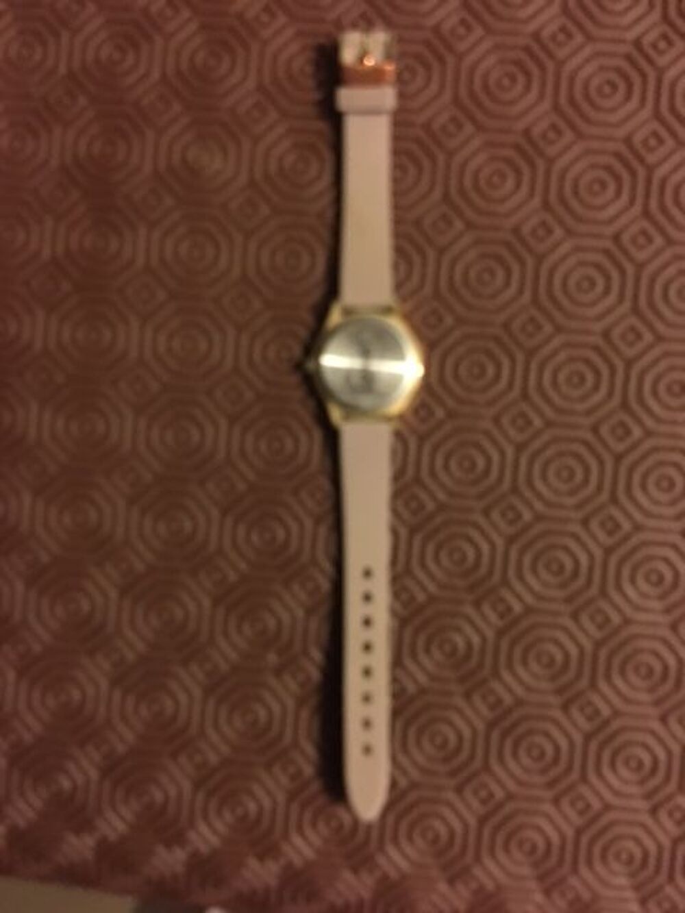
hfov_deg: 48.2
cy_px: 456
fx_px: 765
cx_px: 342
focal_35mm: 29
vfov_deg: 61.7
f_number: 2.2
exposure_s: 1/4
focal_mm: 4.15
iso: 125
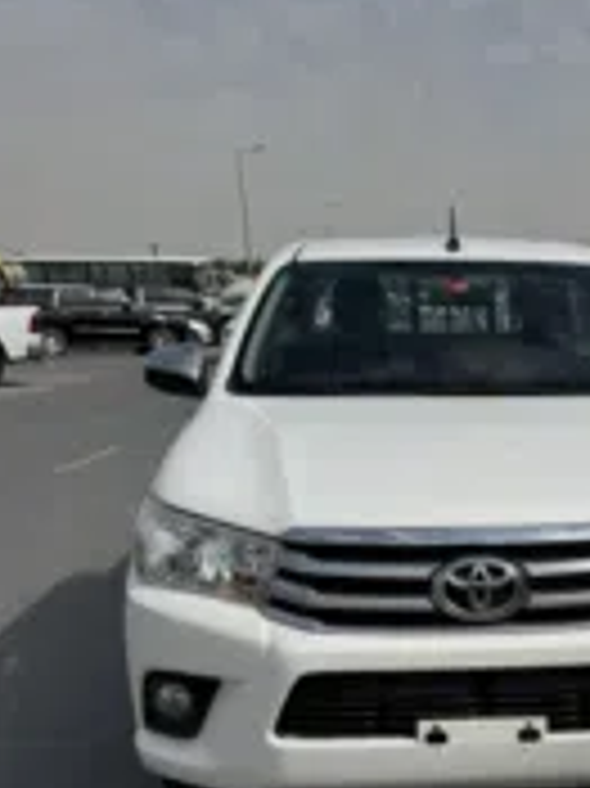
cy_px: 621
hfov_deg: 25.4
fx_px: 1251
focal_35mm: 55
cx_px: 567
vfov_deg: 34.0
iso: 80
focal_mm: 6.76
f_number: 1.78
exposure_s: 1/9009
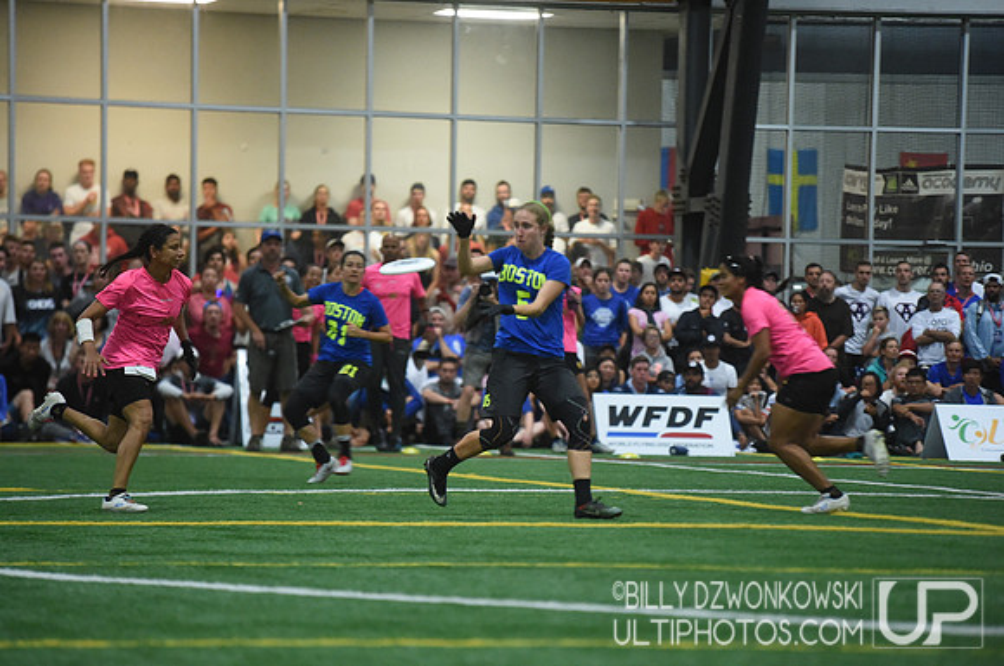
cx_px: 502
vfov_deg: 6.8
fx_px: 5570
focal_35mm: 200
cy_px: 333
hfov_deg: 10.3
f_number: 2.8
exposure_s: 1/500
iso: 10000
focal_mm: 200
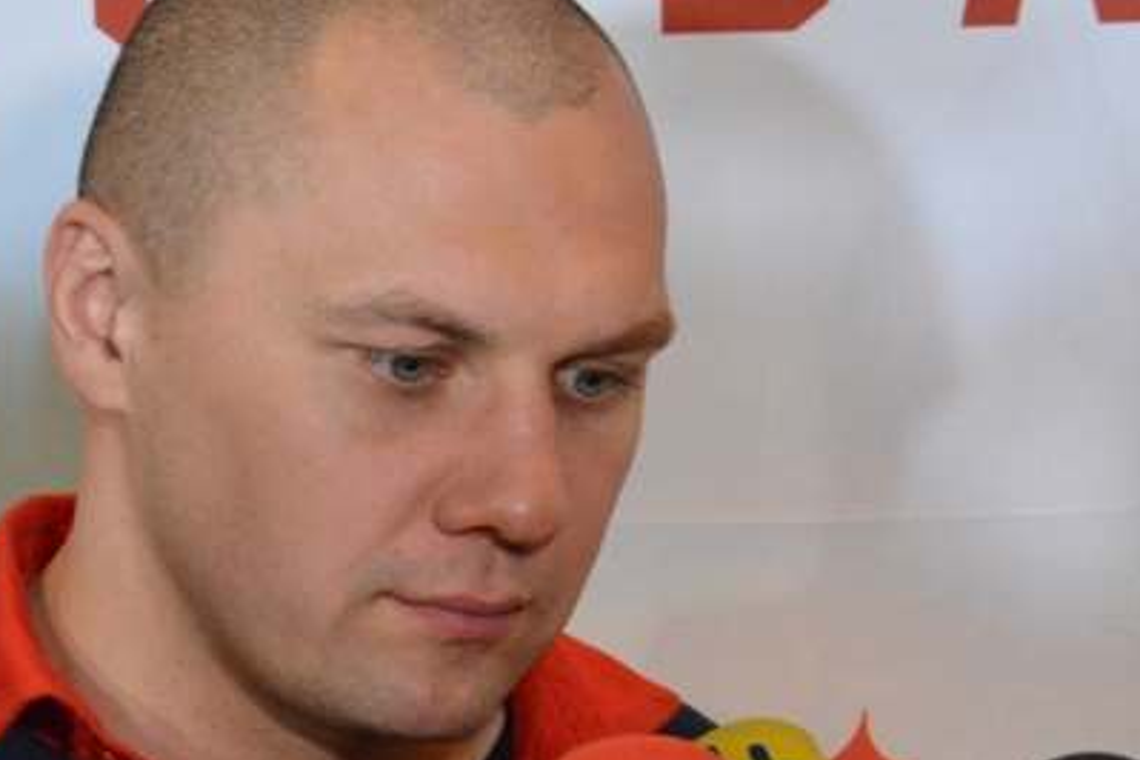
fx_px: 6333
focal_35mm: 200
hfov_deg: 10.3
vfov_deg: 6.9
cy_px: 604
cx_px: 509
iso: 3200
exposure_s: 1/200
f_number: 5
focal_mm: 52
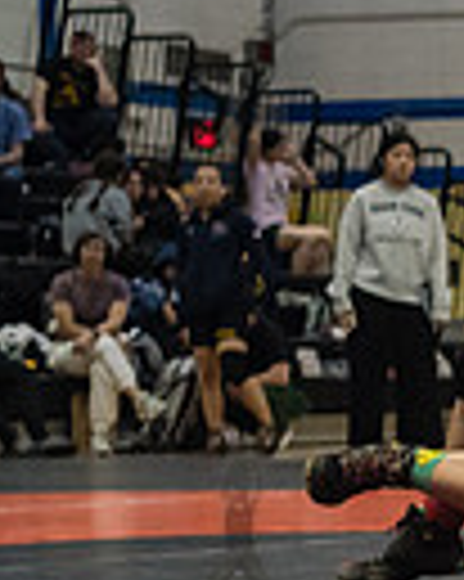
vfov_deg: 12.3
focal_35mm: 156
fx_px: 2681
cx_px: 1068
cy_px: 509
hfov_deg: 9.0
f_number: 3.2
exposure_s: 1/800
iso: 5000
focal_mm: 35
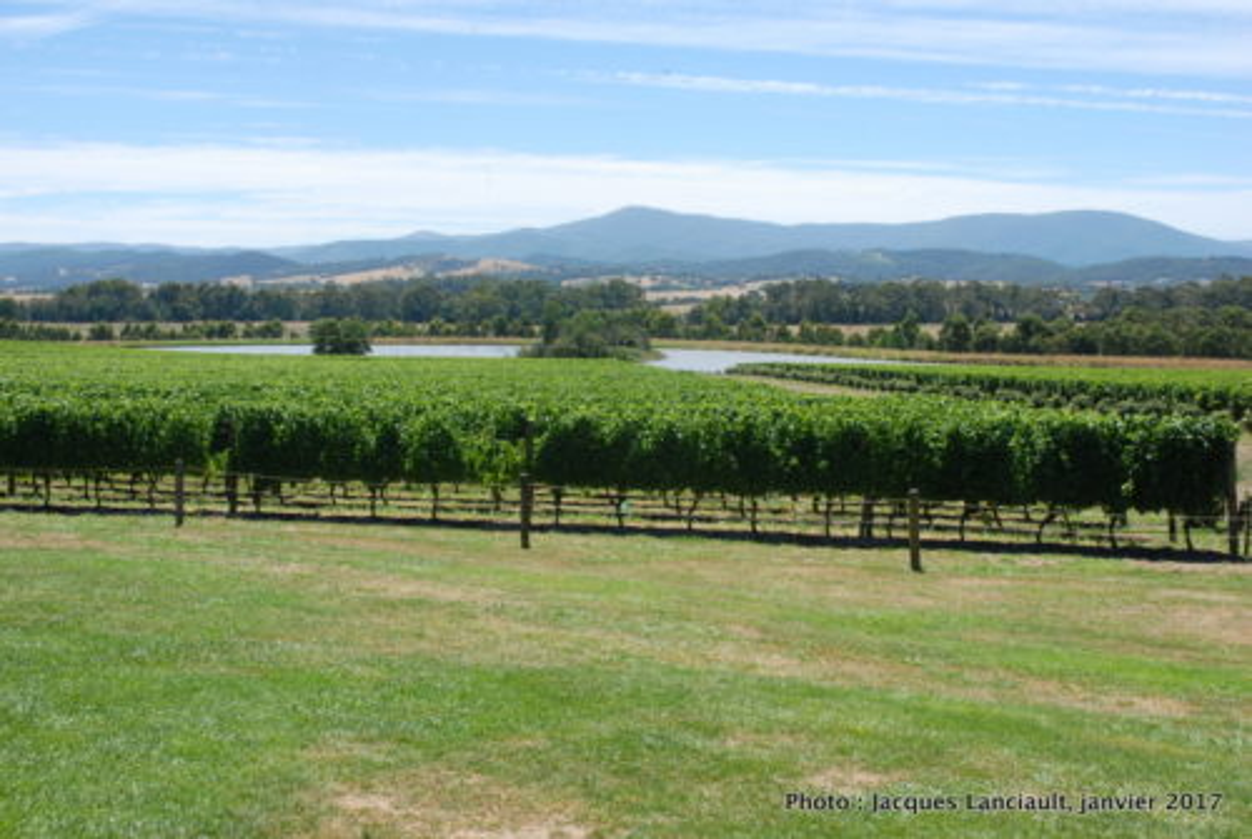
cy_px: 420
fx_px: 1411
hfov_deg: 47.9
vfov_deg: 33.1
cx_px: 626
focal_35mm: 40
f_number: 16
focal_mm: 27
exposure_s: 1/40
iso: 100
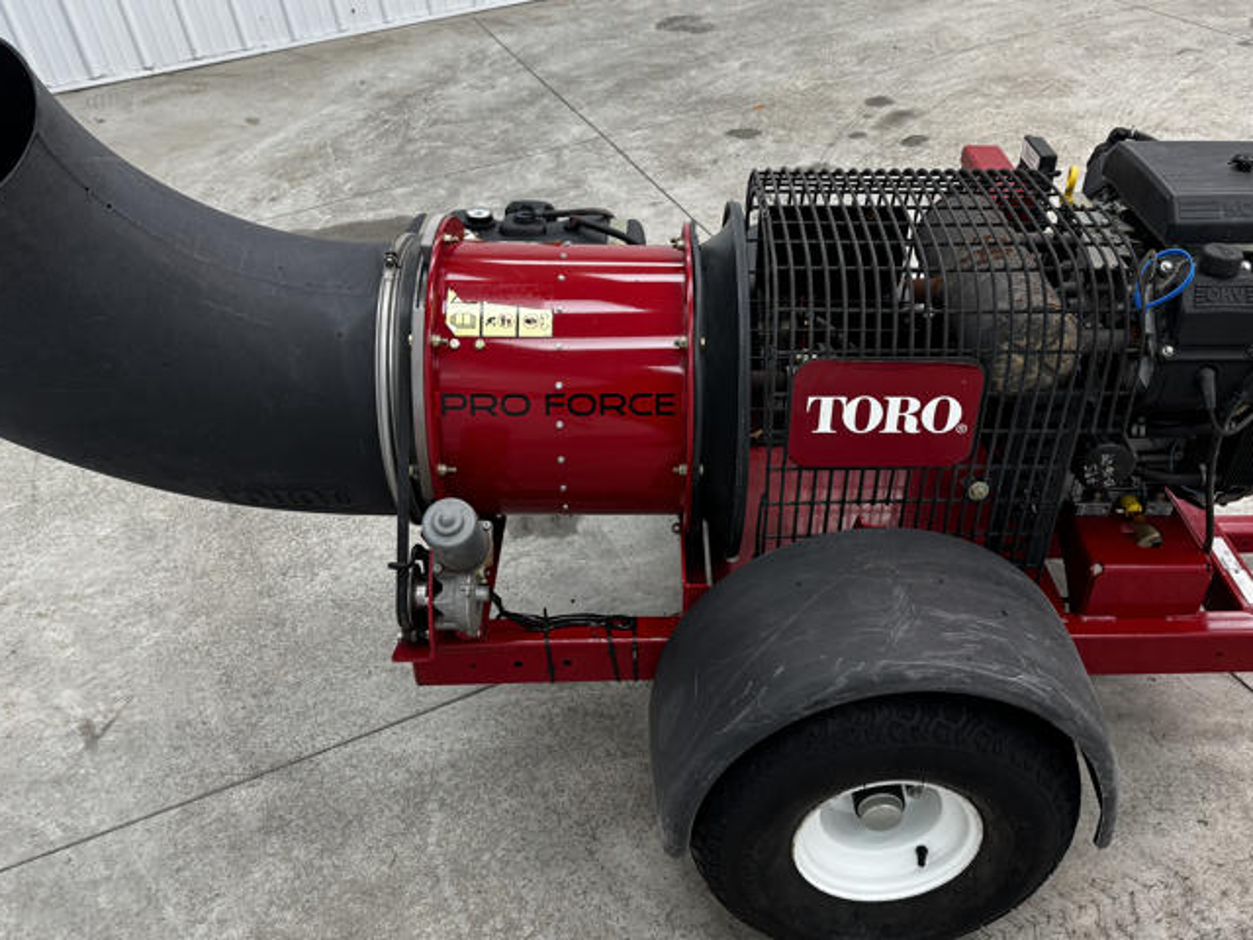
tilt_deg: -36.7
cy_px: 462
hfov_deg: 59.7
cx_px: 726
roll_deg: +5.0
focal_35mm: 30
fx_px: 1086
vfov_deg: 46.8
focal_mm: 6.76
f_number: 1.78
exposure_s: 1/120
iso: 125
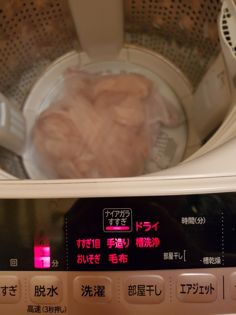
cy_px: 158
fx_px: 236
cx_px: 118
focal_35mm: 26
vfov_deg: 67.3
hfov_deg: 53.1
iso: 800
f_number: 1.5
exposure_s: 1/50
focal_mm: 4.3
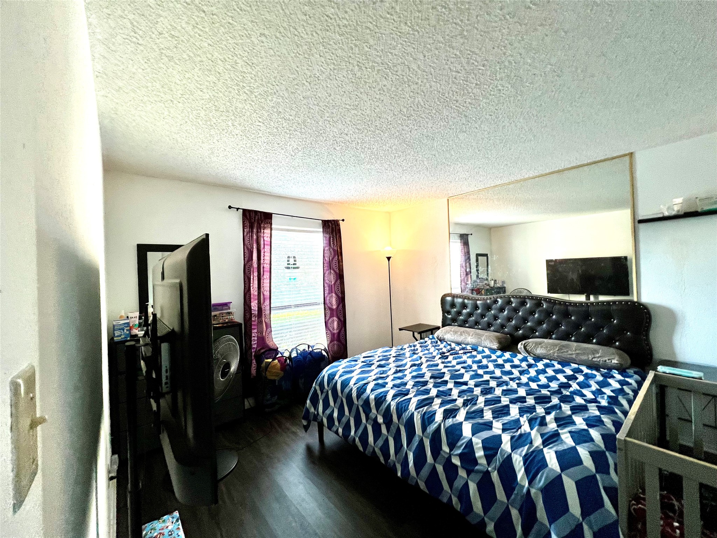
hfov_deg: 106.2
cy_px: 269
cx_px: 358
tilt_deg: -0.5
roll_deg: +1.9
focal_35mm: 13
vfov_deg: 89.9
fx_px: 269
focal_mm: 1.57
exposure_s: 1/120
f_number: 1.8
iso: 250
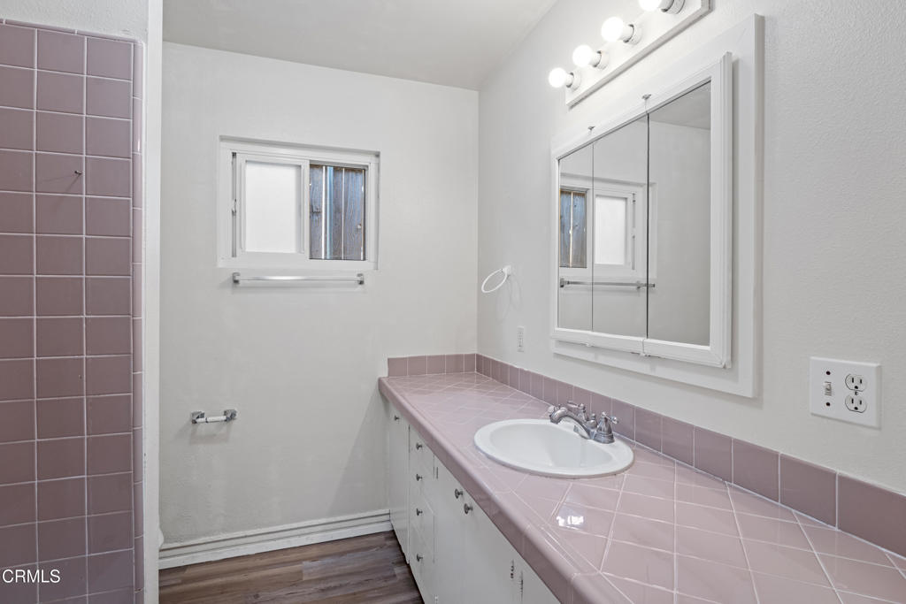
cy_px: 302
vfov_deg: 67.1
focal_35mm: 18
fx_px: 456
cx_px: 453
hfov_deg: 89.7
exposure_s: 1/5
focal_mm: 18.1
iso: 500
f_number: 7.1
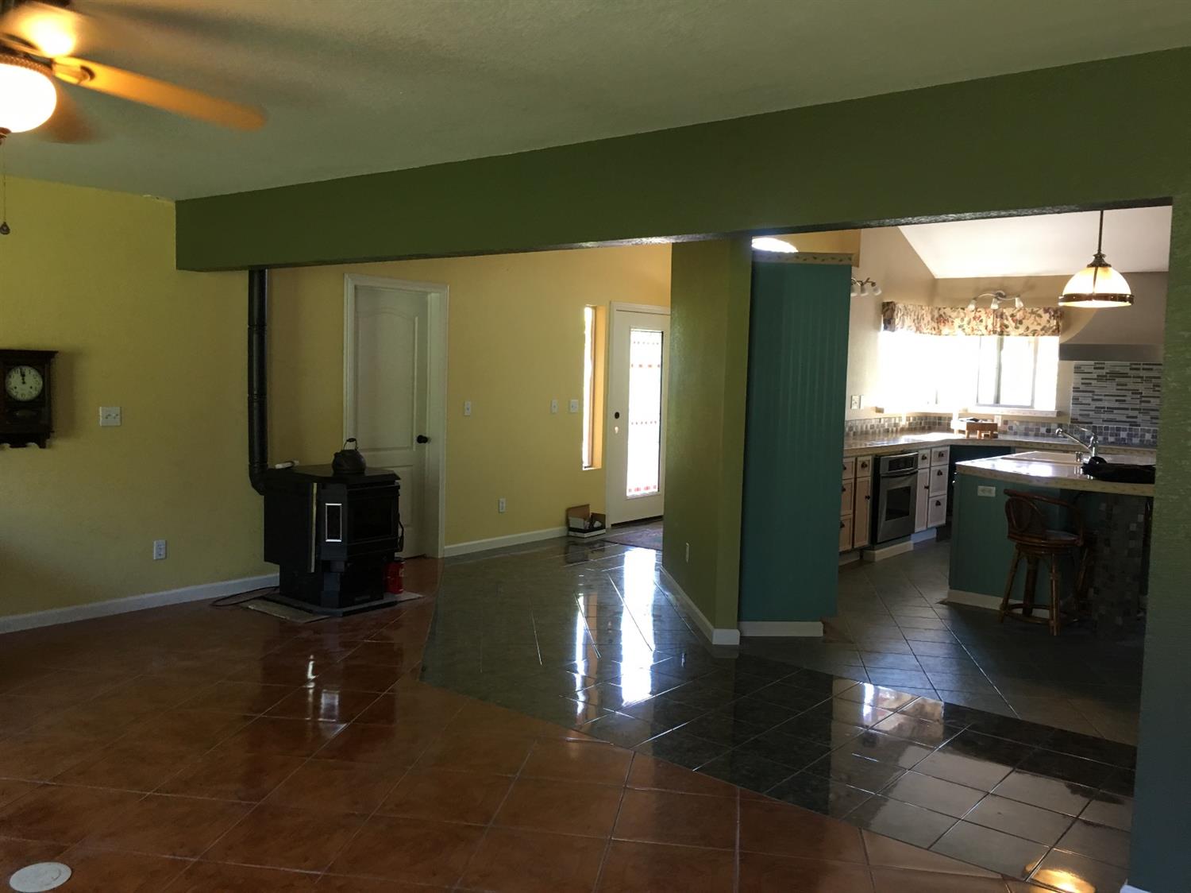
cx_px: 596
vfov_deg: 48.2
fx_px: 997
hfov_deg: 61.7
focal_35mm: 29
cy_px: 446
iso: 50
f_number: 2.2
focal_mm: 4.15
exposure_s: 1/15
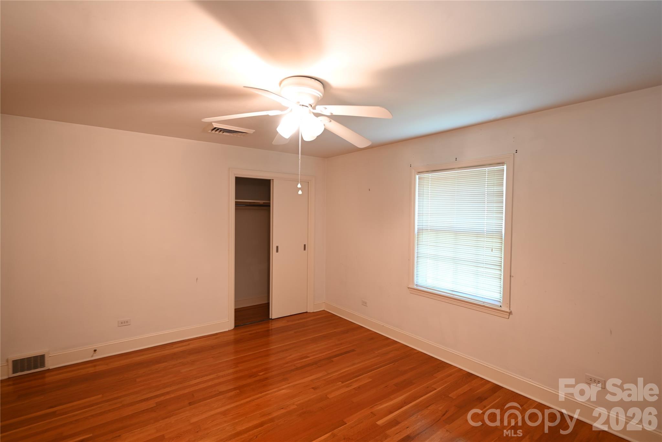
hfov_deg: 91.6
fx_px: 322
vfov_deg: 68.9
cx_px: 331
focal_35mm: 18
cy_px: 221
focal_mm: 17.5
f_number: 4
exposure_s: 1
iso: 100
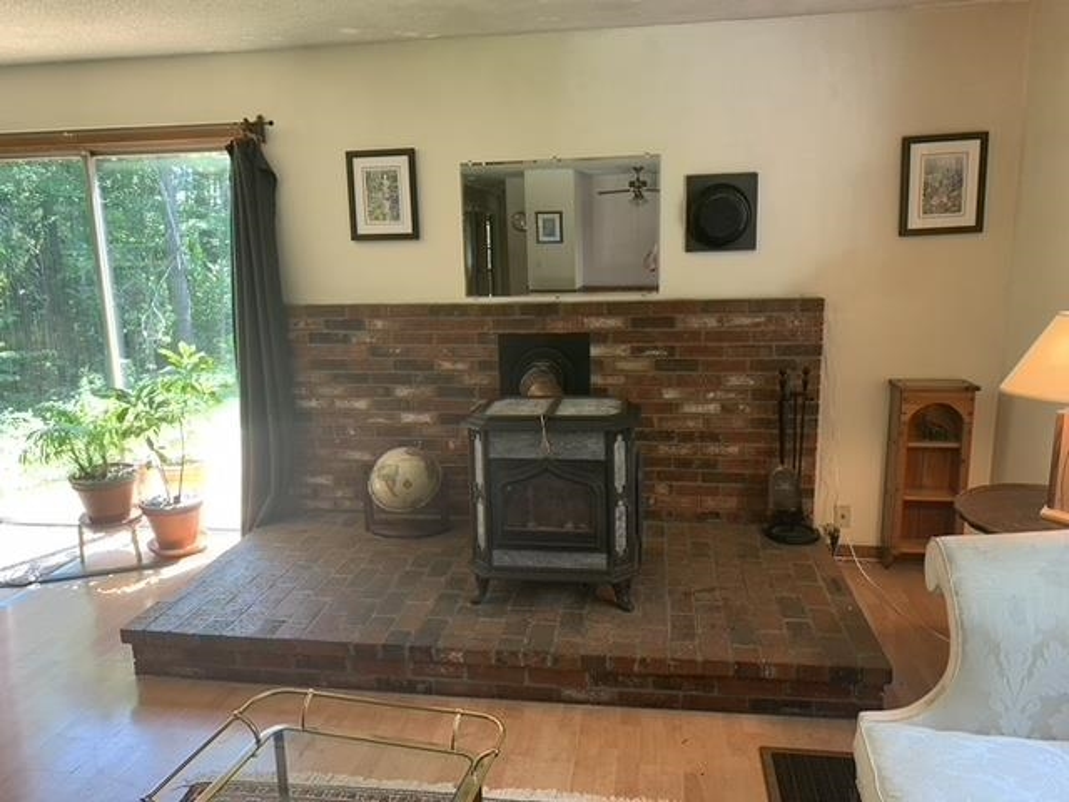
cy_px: 401
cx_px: 534
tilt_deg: -11.6
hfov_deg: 67.3
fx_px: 803
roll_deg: +1.4
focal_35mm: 26
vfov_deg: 53.1
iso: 64
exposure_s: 1/60
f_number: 1.8
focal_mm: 4.25
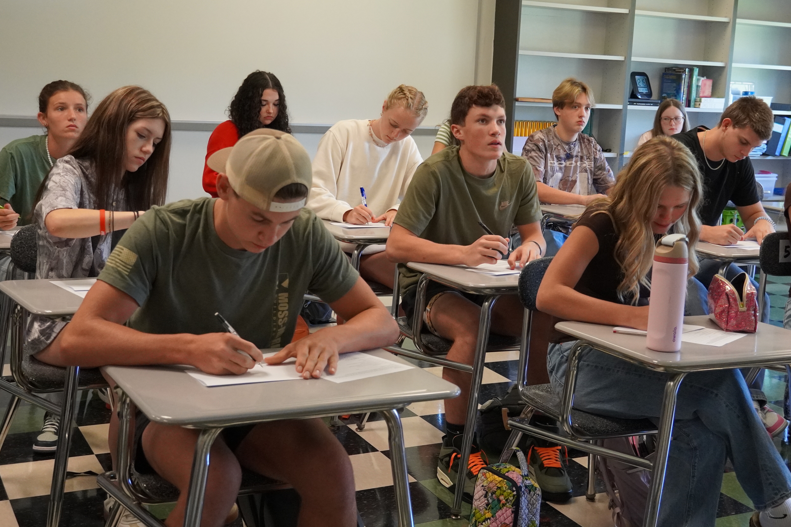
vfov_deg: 25.7
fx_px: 1156
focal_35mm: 53
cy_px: 250
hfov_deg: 37.7
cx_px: 462
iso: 3200
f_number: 4.5
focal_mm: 29
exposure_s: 1/160
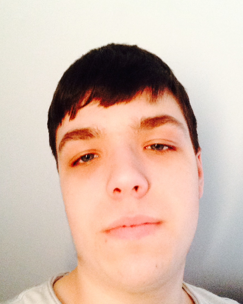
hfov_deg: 37.3
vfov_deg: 45.7
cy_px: 172
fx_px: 359
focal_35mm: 40
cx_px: 129
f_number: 2.4
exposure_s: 1/15
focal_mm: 2.18
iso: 320
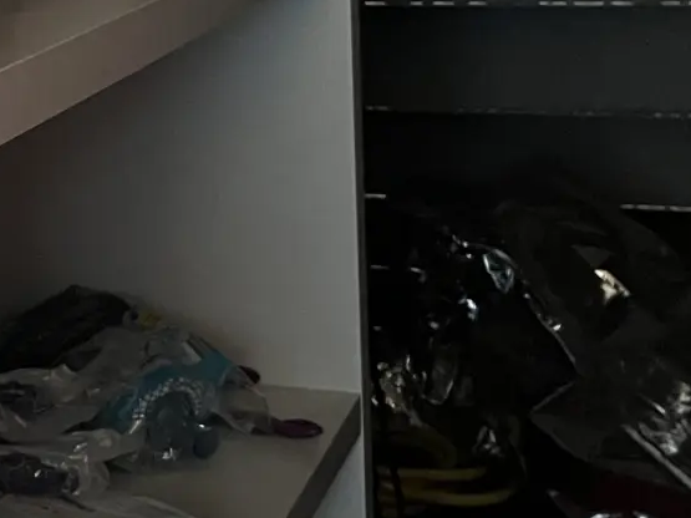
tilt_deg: -8.5
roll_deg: +4.5
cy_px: 25
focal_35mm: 90
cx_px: -207
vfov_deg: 16.1
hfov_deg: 20.0
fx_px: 1796
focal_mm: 5.1
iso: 500
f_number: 1.6
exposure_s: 1/33
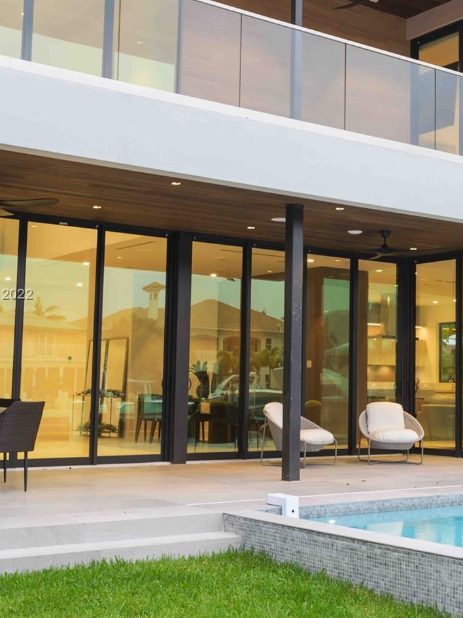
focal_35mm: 57
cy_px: 296
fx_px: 1017
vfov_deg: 33.8
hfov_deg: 25.4
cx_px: 347
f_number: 5.6
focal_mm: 35
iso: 100
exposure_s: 1/4
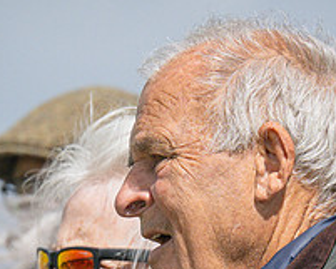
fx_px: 11103
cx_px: 153
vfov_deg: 1.4
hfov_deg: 1.7
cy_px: 225
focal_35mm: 1116
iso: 400
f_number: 5.6
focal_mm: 200
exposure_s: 1/3200
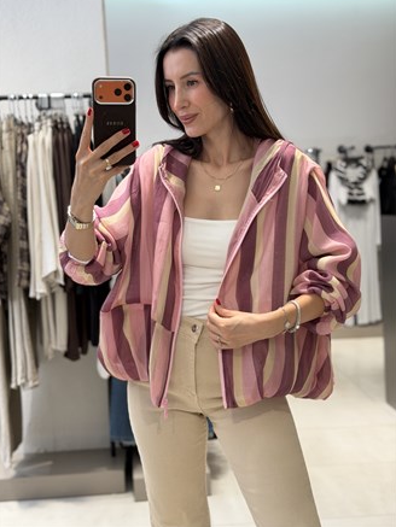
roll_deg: +0.8
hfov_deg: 29.7
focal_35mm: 49
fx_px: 747
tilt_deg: -20.3
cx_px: 196
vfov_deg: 38.9
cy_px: 260
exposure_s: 1/100
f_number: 1.78
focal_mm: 6.76
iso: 64
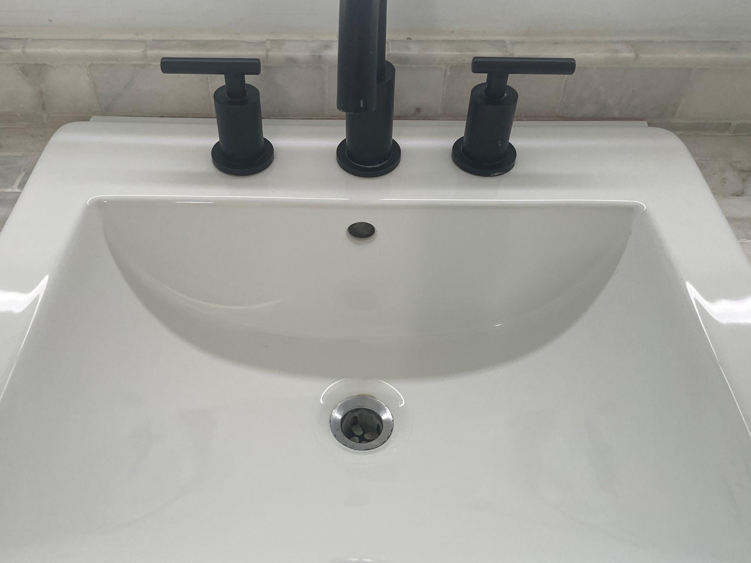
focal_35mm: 32
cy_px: 263
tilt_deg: -44.4
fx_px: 694
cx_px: 336
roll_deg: -0.4
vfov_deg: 44.1
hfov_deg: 56.7
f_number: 1.6
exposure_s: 1/100
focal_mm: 4.2
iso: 80
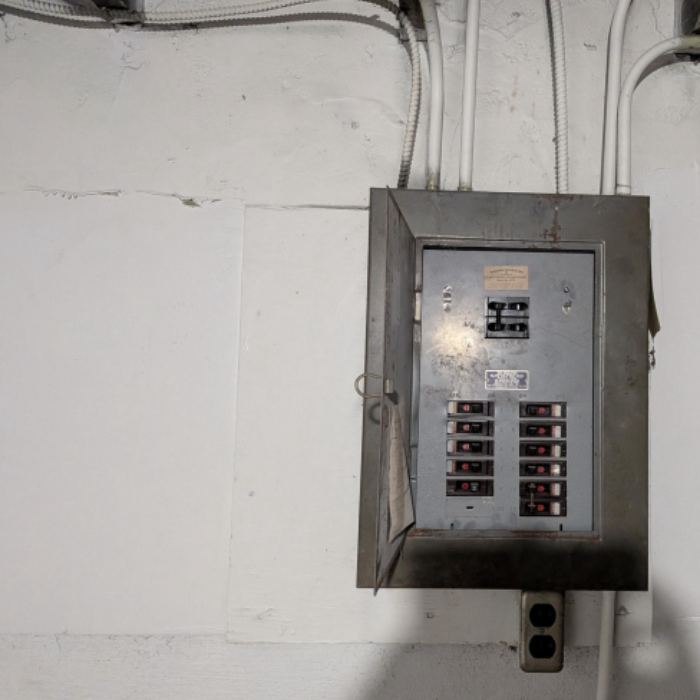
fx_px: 663
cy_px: 356
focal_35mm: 29
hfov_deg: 54.4
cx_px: 470
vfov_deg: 55.6
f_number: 1.7
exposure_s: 1/120
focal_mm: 4.53
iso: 2751
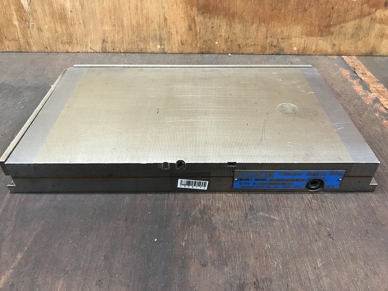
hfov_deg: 63.4
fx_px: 314
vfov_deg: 49.7
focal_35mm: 28
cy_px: 146
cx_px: 194
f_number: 1.8
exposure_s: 1/15
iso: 100
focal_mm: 3.99
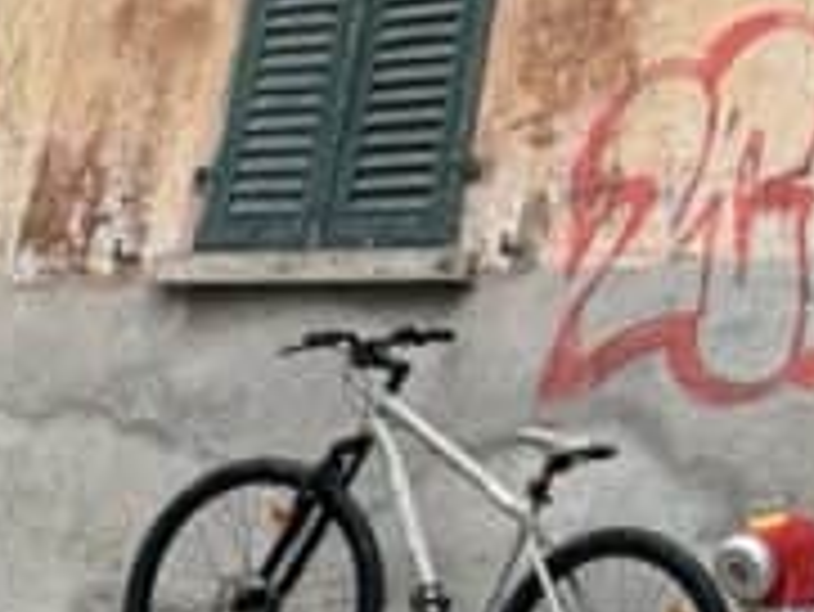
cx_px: 1093
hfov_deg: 21.9
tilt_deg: +21.6
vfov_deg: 17.6
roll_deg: -2.9
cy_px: -158
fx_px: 1859
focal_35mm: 79
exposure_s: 1/401
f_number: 2.2
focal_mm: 2.22
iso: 40
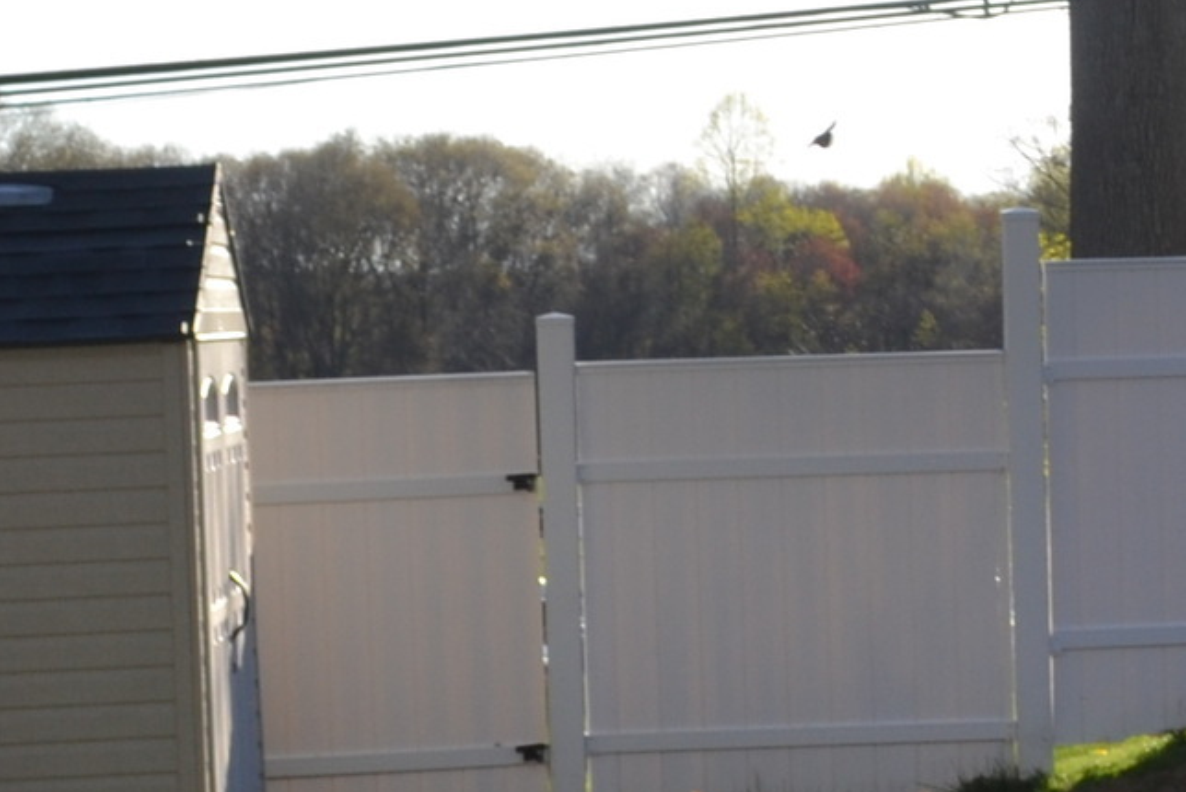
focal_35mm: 143
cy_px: 243
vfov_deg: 9.6
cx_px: 1348
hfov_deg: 14.0
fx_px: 4713
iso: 100
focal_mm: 20
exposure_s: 1/200
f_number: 8
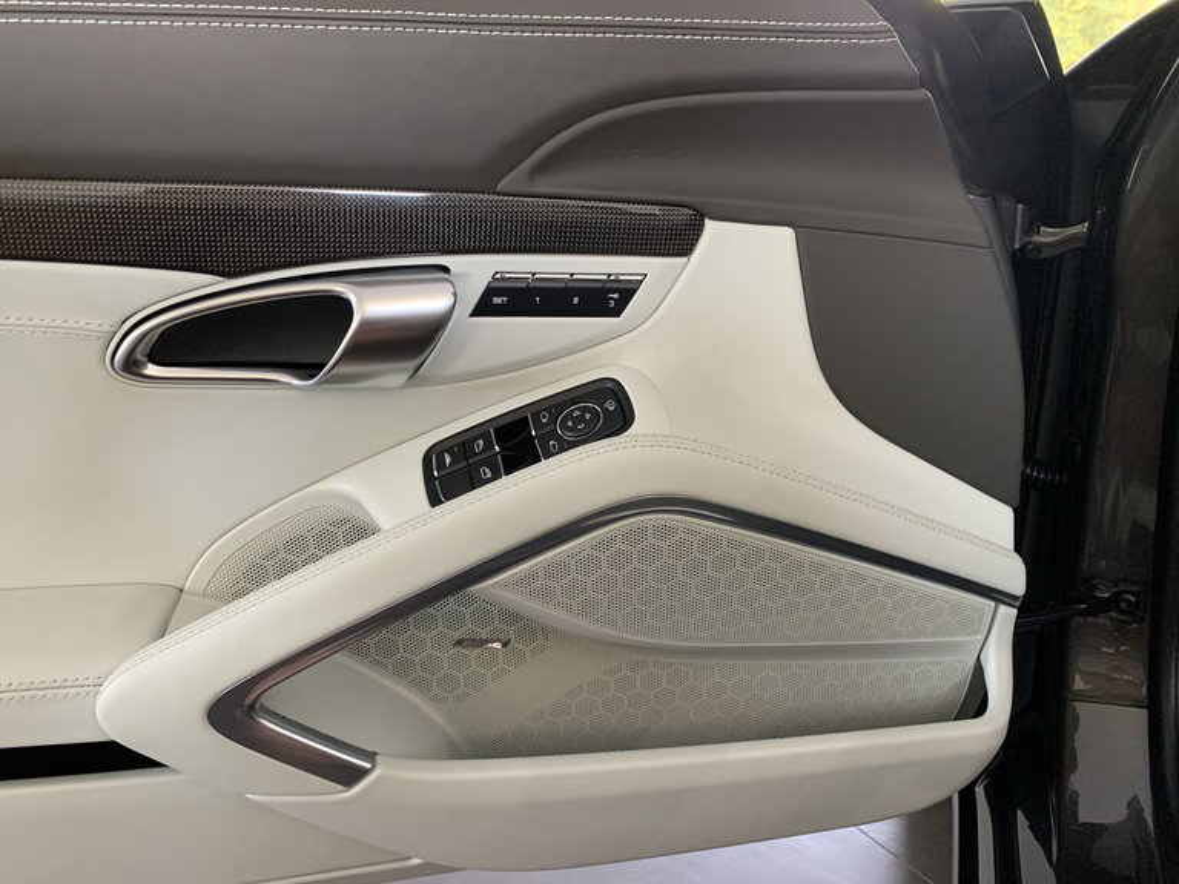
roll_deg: +3.5
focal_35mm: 26
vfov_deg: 53.1
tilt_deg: -19.1
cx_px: 590
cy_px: 442
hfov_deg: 67.3
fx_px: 886
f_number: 1.8
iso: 320
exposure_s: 1/60
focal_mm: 4.25
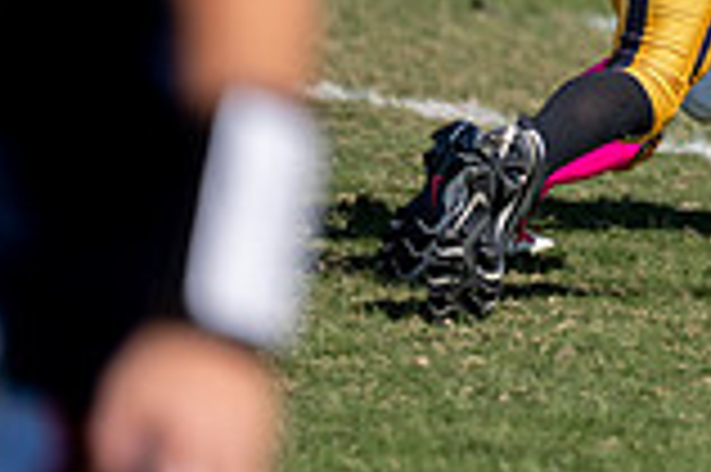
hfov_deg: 2.6
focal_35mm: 799
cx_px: 1035
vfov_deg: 1.7
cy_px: -409
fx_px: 15764
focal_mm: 200
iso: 100
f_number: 2.8
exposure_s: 1/3200
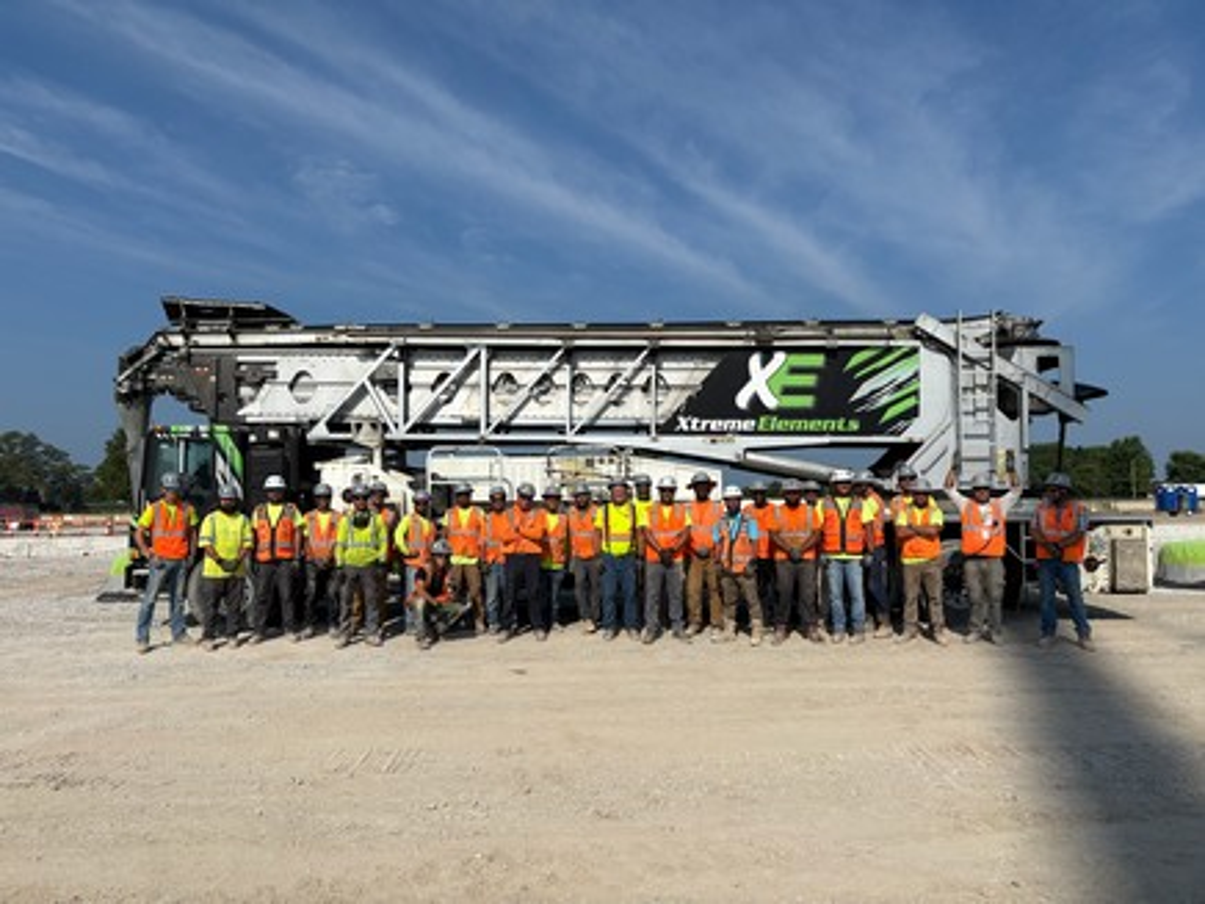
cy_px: 452
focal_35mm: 26
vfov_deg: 53.1
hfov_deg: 67.3
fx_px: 905
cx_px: 602
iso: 50
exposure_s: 1/7813
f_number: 1.6
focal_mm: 5.96
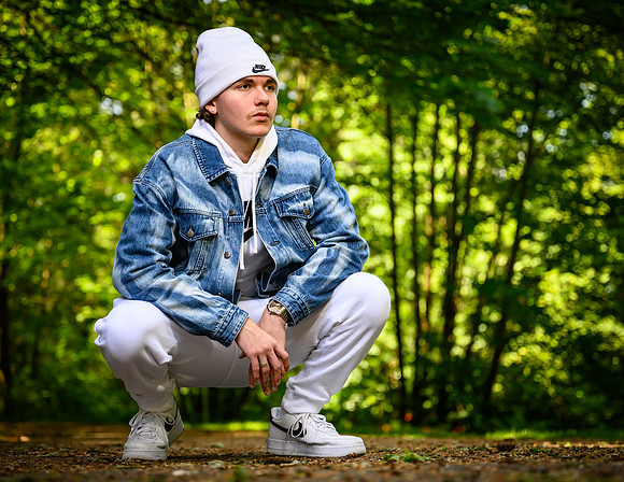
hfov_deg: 22.5
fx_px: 1565
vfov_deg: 17.5
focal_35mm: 86
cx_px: 290
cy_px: 258
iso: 800
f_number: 2.8
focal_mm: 69
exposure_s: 1/200
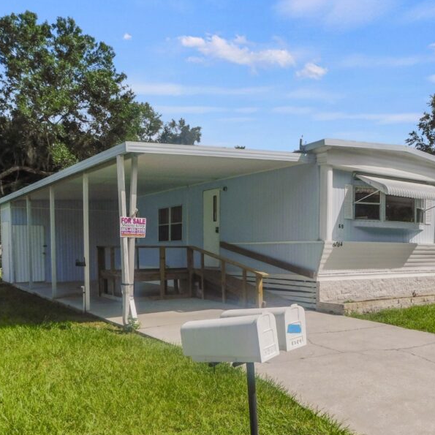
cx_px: 298
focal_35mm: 35
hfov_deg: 46.3
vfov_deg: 47.1
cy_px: 250
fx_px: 498
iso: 125
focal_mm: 4
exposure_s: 1/640
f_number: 6
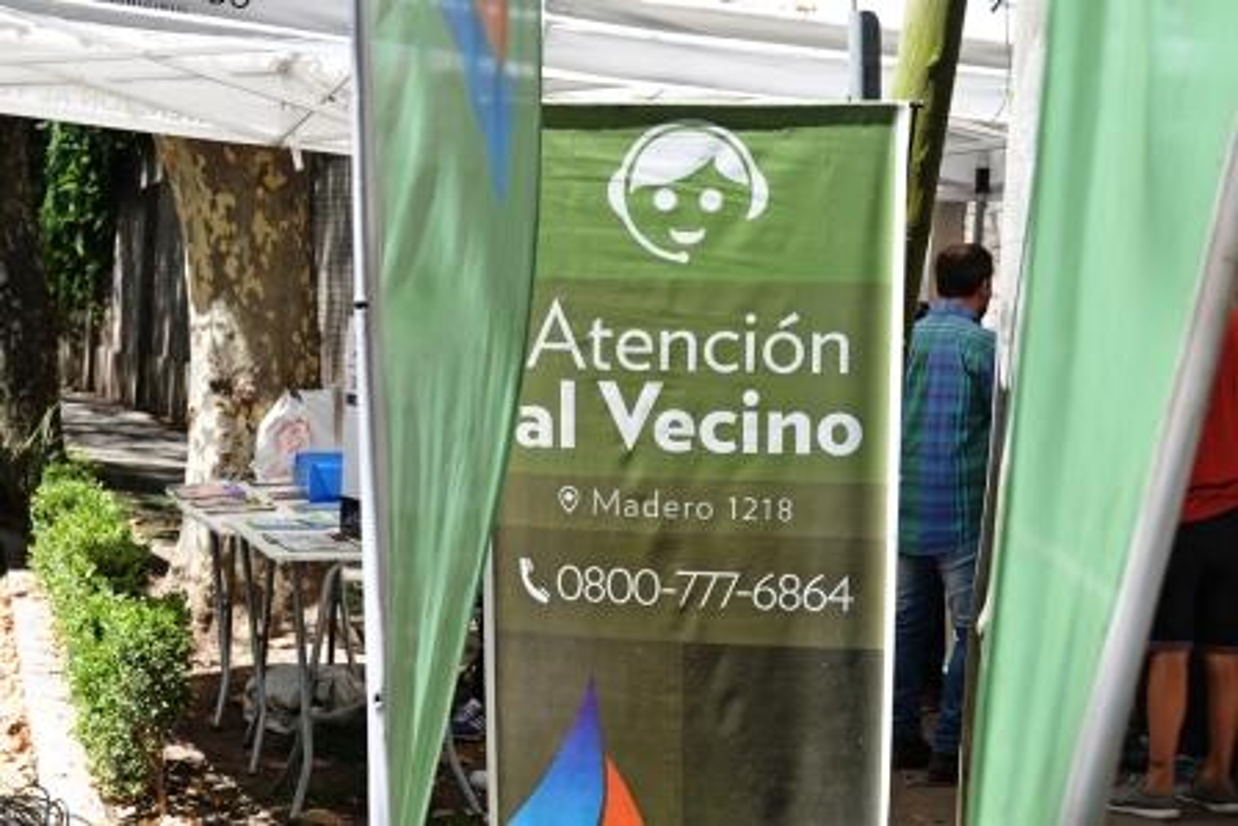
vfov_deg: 19.5
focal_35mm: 70
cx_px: 619
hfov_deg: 28.8
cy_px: 413
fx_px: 2408
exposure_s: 1/1000
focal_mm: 70
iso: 800
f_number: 8
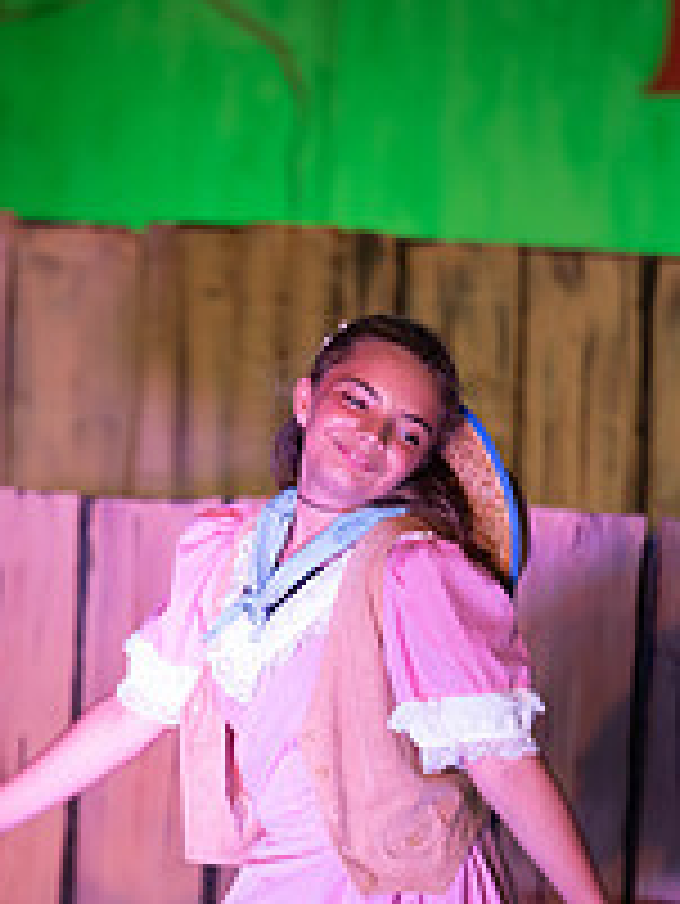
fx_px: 11277
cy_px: 814
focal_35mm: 431
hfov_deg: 3.5
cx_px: 329
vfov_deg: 4.6
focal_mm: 200
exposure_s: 1/200
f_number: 2.8
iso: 900
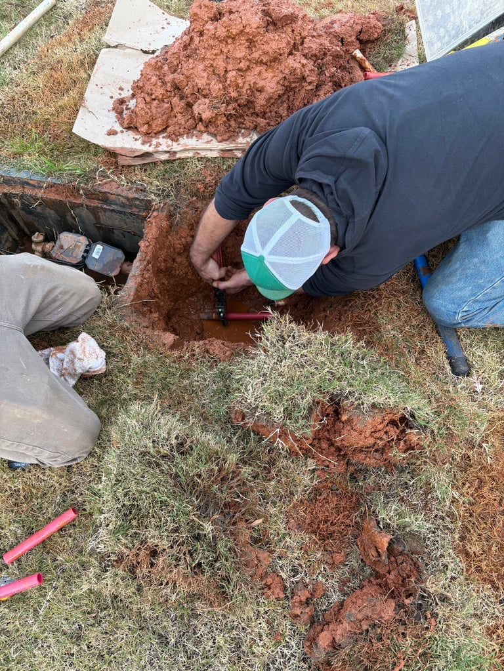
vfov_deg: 67.3
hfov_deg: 53.1
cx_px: 252
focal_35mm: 26
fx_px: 504
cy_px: 336
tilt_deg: -64.9
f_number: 1.6
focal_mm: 5.96
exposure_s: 1/234
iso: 64
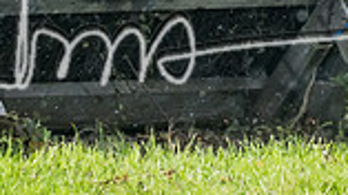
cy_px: -291
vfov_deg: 1.7
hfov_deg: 3.0
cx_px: -297
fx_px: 6638
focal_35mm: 720
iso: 400
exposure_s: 1/2500
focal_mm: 98
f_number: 4
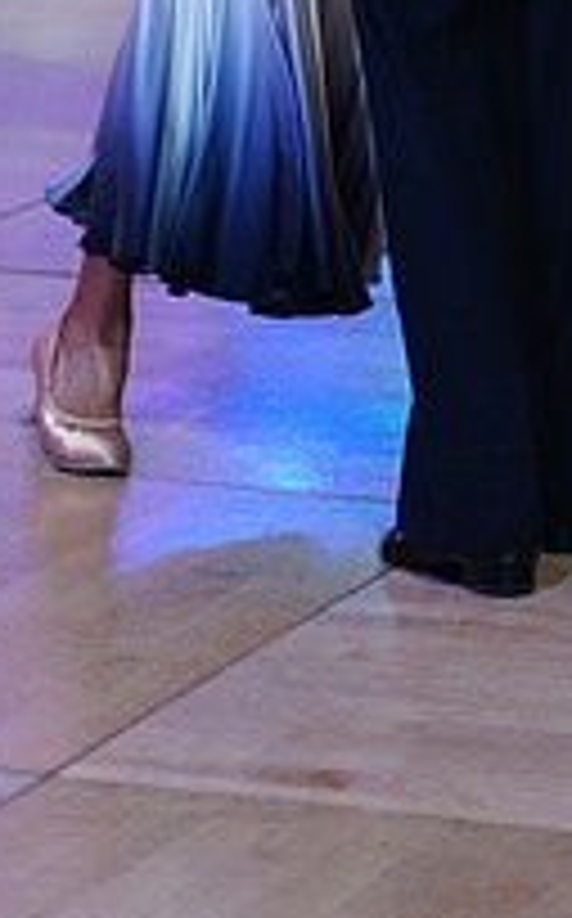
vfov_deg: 8.8
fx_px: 5878
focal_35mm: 235
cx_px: 412
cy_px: -338
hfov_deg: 5.6
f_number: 2.8
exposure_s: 1/400
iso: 1250
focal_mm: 81
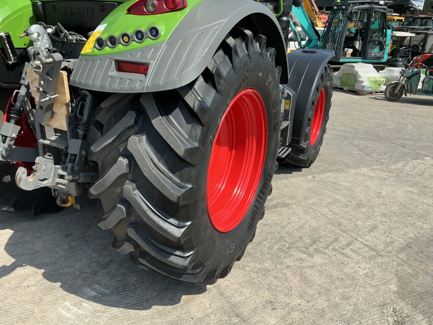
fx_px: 350
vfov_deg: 49.7
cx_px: 216
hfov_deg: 63.4
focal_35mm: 28
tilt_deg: -19.7
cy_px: 162
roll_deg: -1.9
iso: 25
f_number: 1.8
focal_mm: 3
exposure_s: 1/1221
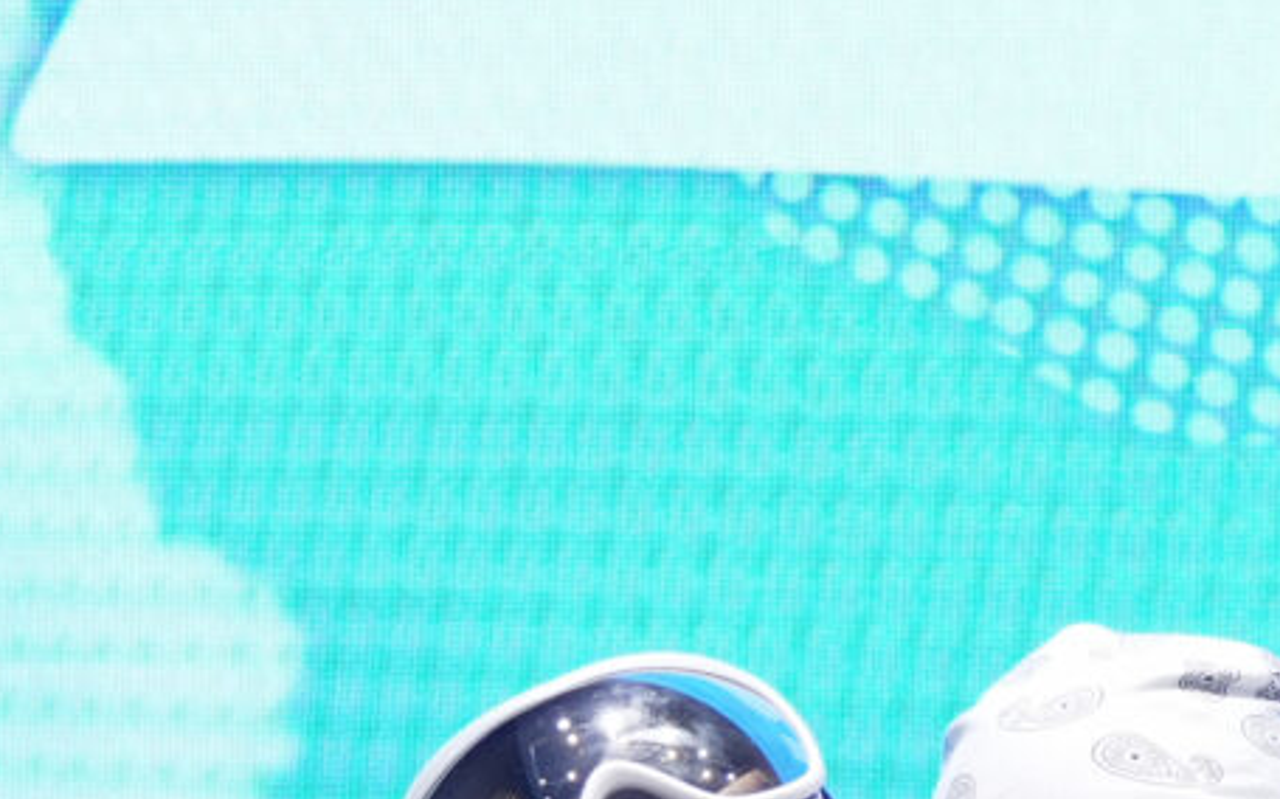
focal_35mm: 195
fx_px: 6800
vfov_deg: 6.7
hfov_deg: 9.9
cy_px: 1023
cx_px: 2664
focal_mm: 34
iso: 1250
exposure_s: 1/125
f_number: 3.5
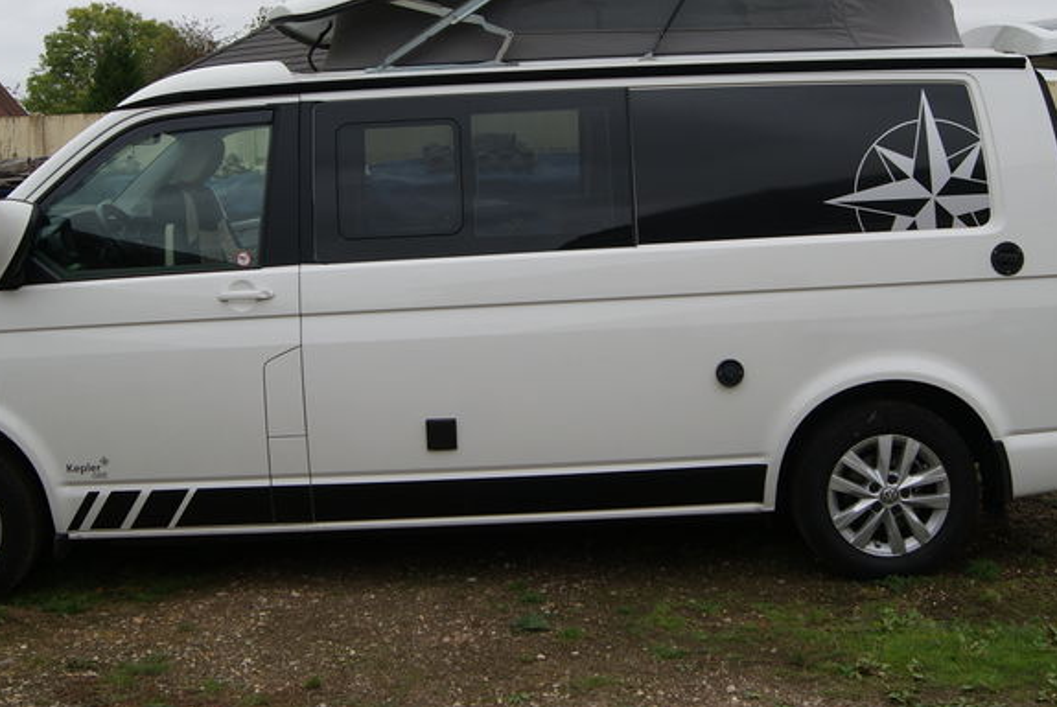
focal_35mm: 47
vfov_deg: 27.9
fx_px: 1381
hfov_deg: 41.9
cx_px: 545
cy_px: 99
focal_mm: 18
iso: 100
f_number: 5.6
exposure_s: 1/200
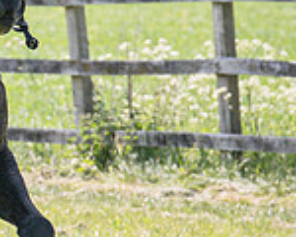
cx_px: -109
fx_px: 5344
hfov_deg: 3.2
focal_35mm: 610
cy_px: 20
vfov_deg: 2.5
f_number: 4
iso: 400
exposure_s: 1/3200
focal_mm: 87
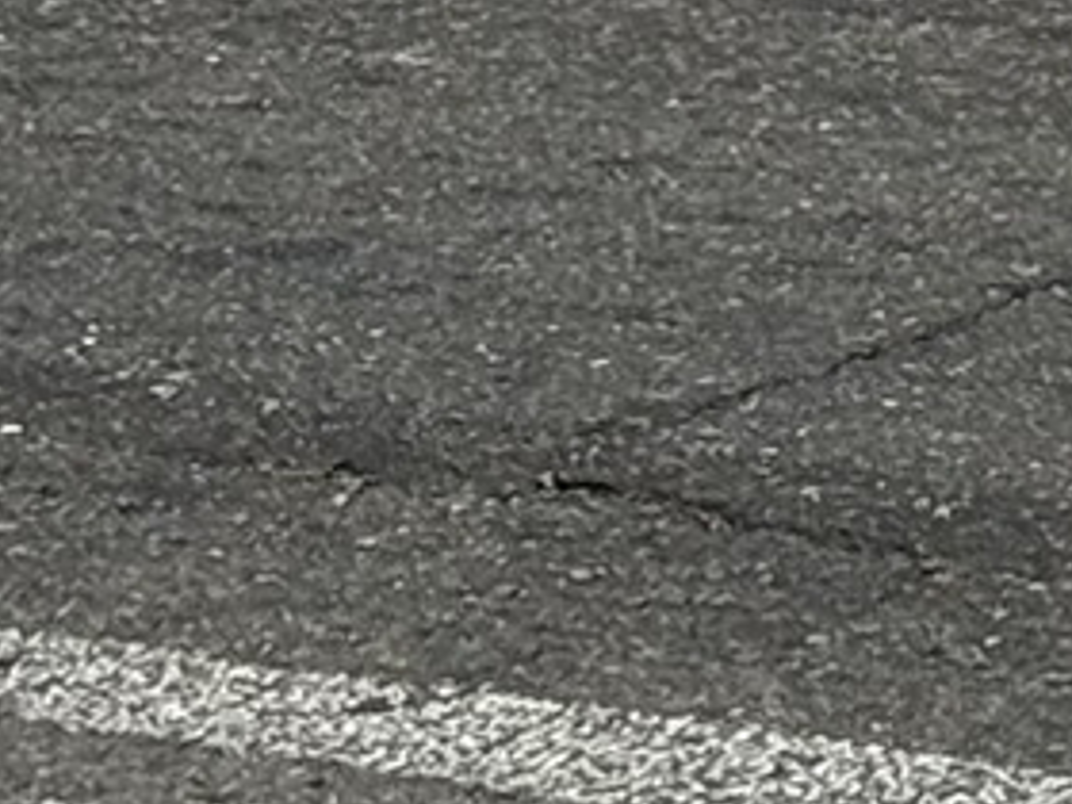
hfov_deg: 5.4
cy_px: -2044
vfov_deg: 4.0
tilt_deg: -1.3
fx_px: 10870
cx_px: 2845
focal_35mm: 351
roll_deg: -0.7
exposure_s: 1/8772
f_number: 1.78
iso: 64
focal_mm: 6.76
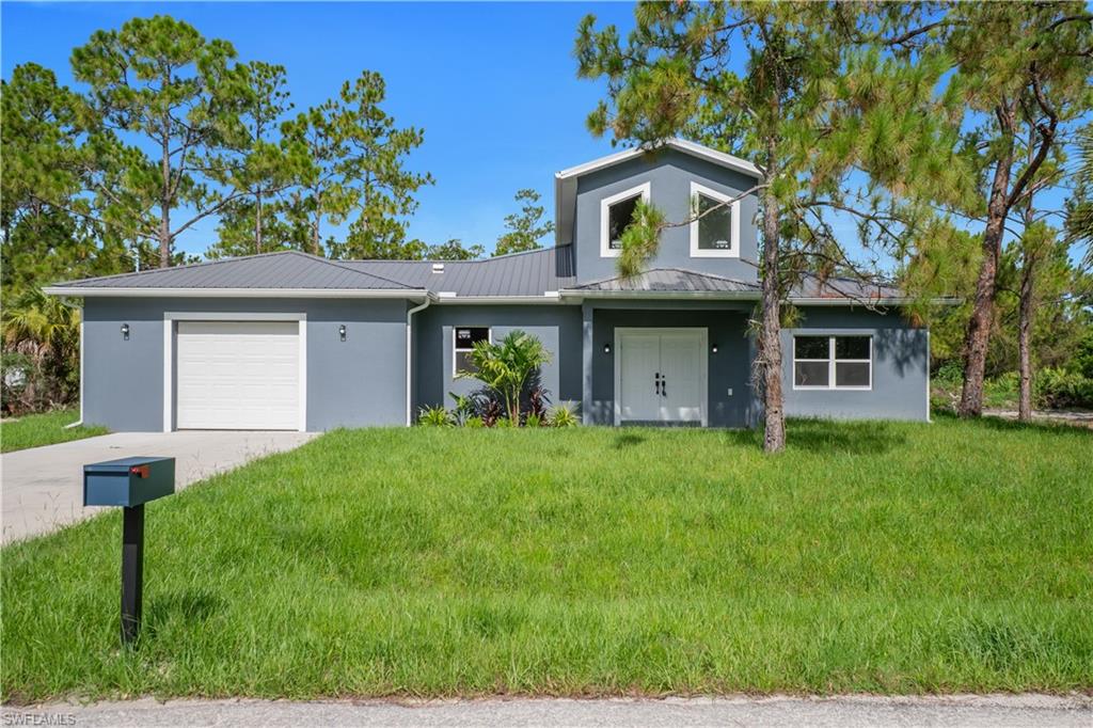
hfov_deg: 61.9
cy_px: 364
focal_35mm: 30
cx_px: 546
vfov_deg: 43.6
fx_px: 910
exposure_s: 1/250
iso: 100
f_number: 8
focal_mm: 20
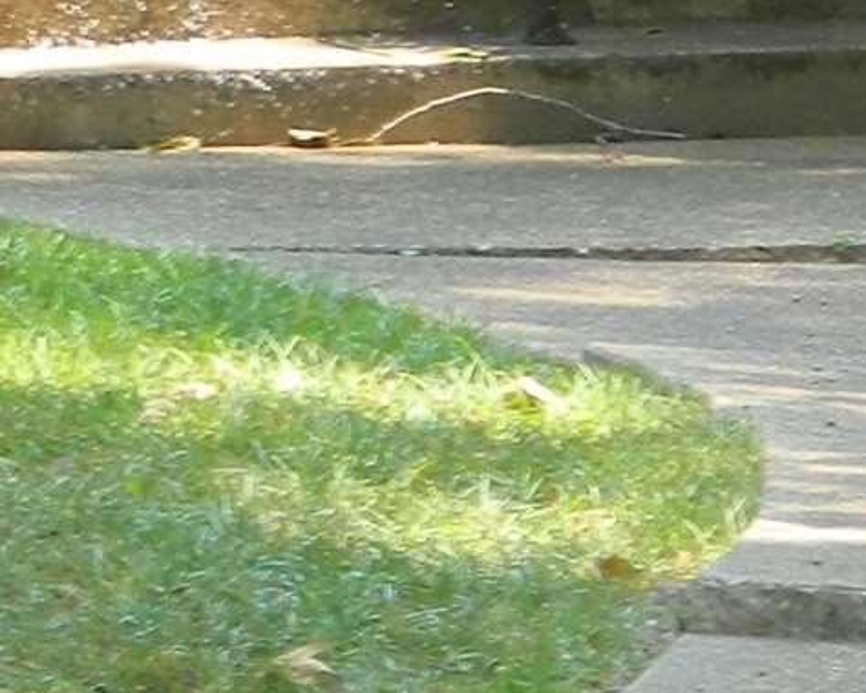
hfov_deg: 3.6
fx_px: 13607
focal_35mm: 531
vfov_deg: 2.9
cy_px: -91
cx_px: -336
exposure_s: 1/60
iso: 80
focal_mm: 15.1
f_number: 4.2
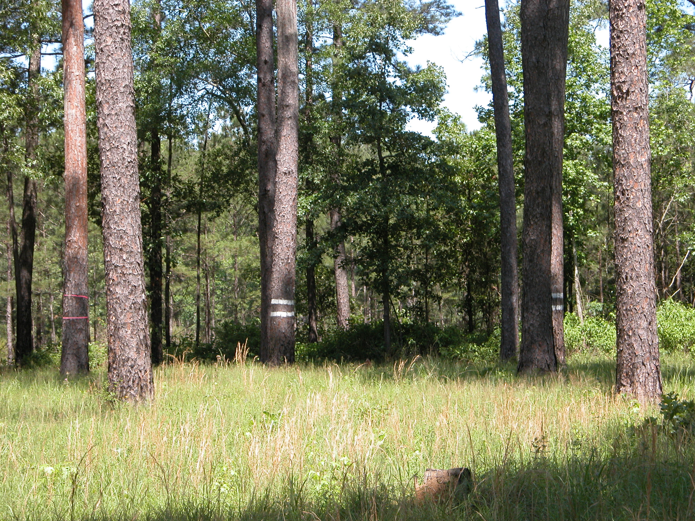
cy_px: 260
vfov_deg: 12.8
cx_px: 348
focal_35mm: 116
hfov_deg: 17.0
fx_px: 2329
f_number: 4.2
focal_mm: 29.5
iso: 100
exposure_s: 1/227
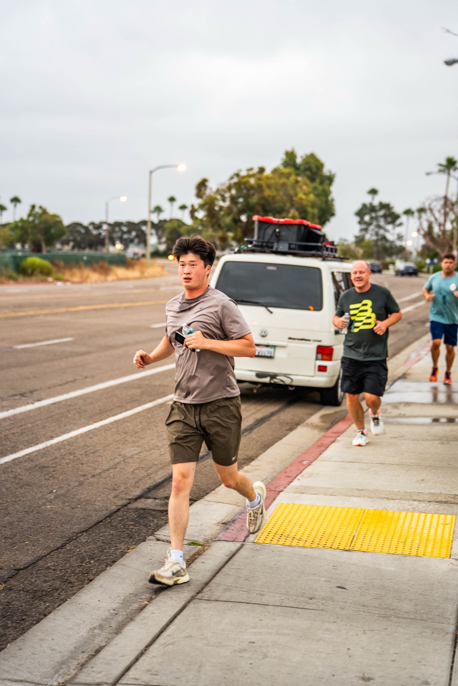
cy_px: 343
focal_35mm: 63
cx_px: 229
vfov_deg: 31.9
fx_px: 1201
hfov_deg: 21.6
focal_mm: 63
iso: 800
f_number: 2.5
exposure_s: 1/200
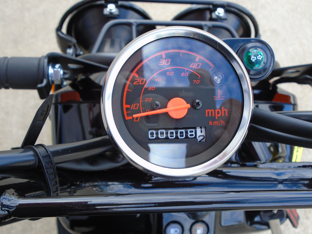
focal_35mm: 36
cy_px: 117
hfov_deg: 51.4
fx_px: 324
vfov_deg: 39.7
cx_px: 156
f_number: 3.8
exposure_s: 1/100
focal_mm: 6.4
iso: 100
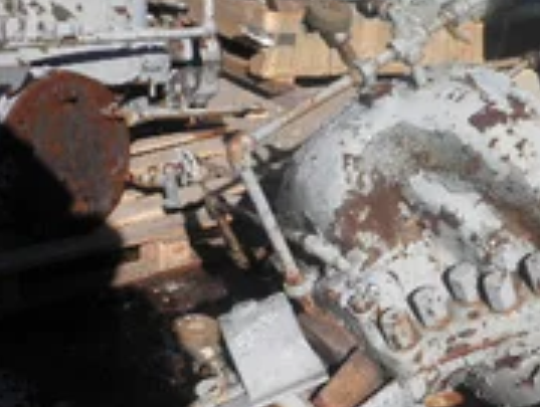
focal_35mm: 78
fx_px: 1219
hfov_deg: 24.3
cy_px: 350
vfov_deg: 18.7
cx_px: 474
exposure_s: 1/125
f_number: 9.1
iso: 64
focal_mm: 6.1
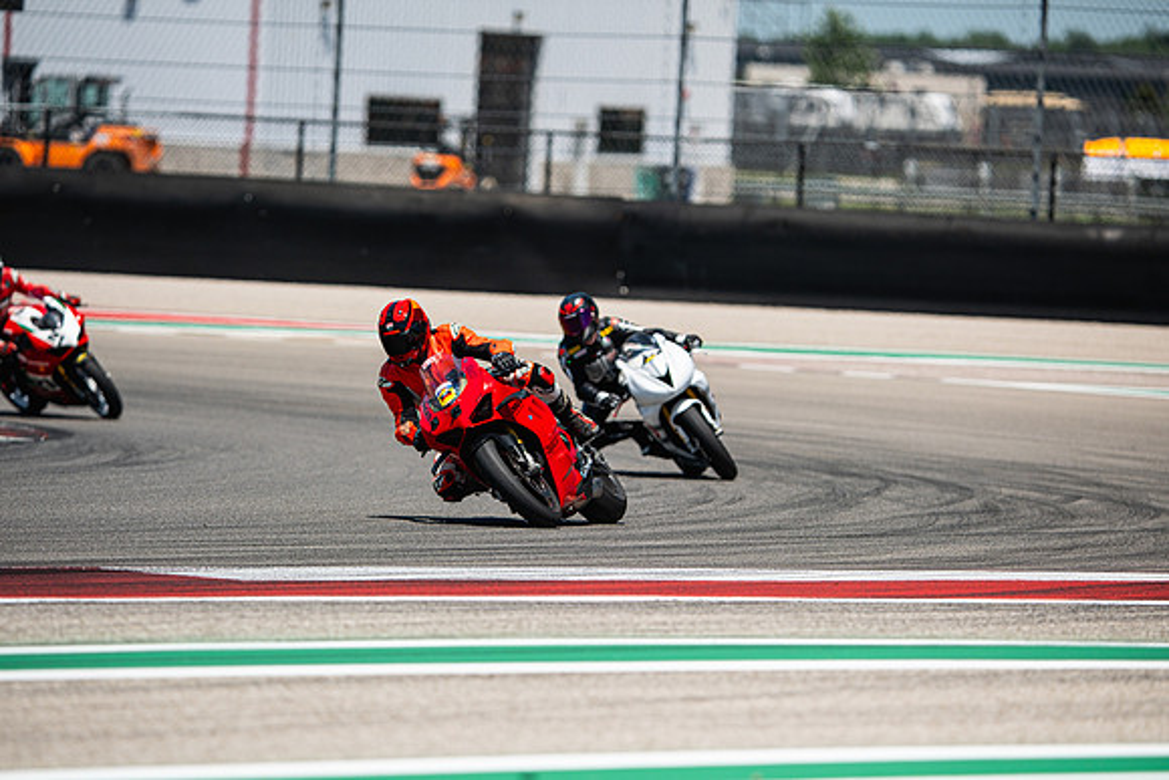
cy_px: 390
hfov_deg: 6.9
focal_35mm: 300
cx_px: 584
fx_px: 9743
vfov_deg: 4.6
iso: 160
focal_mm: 200
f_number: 2.5
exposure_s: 1/2500
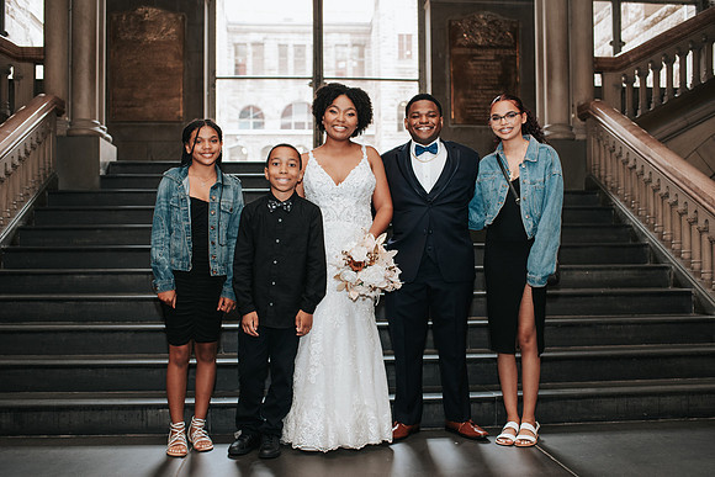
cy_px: 258
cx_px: 358
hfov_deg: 50.4
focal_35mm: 38
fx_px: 760
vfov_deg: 34.8
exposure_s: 1/125
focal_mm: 35
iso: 1000
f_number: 3.2
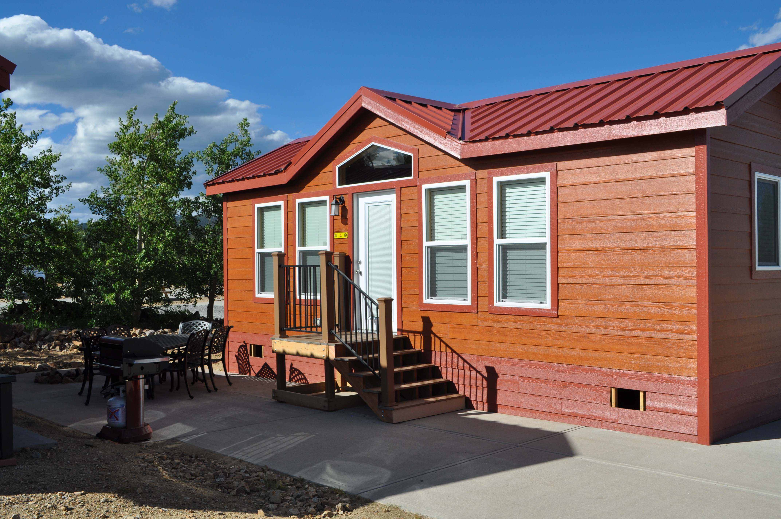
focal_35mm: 36
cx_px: 390
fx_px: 780
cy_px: 260
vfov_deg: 36.8
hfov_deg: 53.2
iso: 200
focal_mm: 24
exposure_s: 1/400
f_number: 10
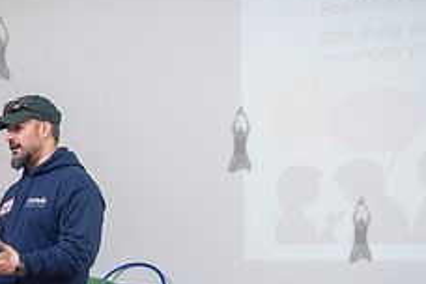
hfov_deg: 22.0
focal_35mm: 89
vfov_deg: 15.3
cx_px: -2
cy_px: 229
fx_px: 1053
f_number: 5
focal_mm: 35
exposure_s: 1/200
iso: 1250
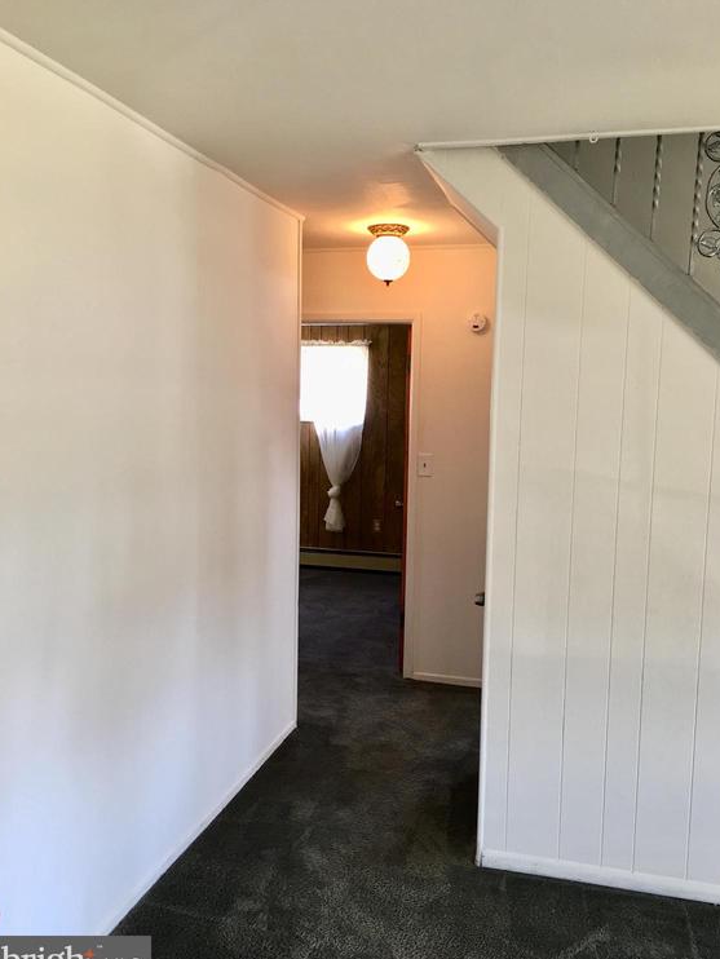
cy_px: 492
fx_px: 832
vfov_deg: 59.9
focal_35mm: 30
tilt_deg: -5.7
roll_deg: -1.3
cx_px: 362
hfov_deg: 46.8
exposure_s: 1/15
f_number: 2.2
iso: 32
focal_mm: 4.15
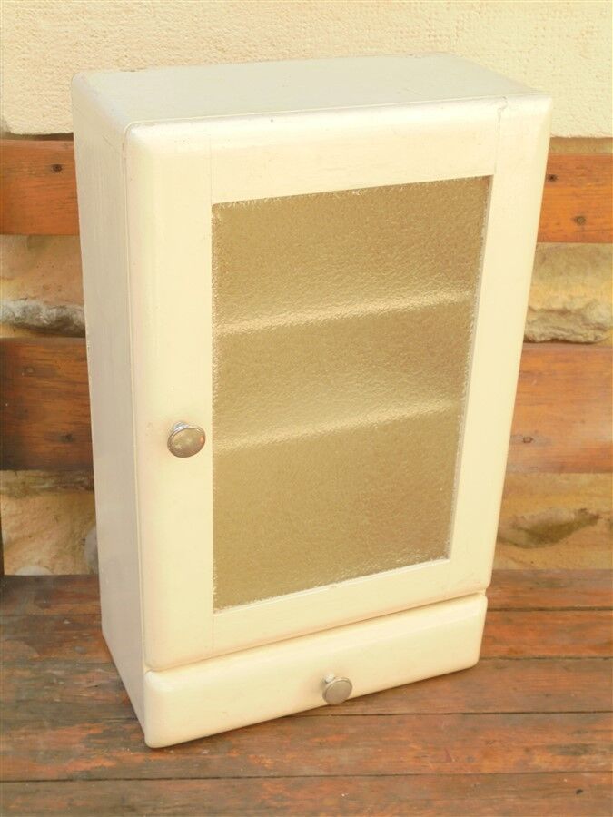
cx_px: 306
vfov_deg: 38.9
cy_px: 408
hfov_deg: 29.7
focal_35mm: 49
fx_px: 1157
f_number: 4.8
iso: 100
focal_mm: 8.9
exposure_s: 1/60
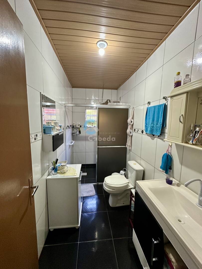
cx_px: 101
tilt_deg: -7.2
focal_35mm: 14
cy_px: 134
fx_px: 109
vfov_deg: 102.1
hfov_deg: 85.7
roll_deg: -2.3
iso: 320
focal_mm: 2.22
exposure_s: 1/60
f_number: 2.2
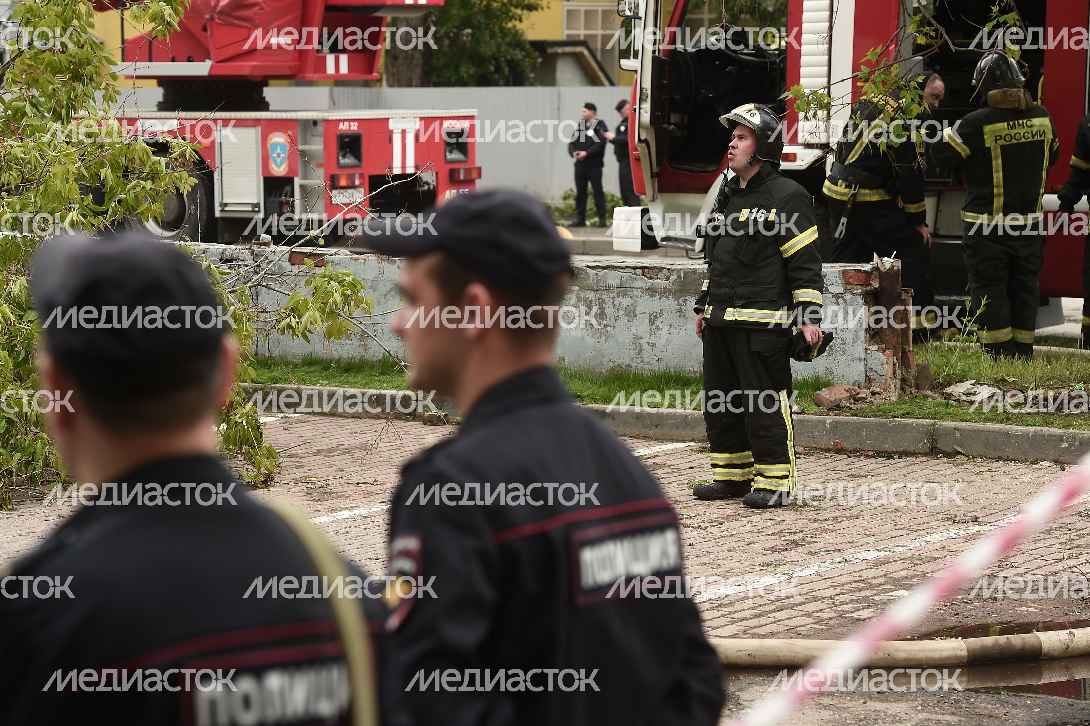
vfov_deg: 11.2
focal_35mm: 122
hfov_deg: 16.8
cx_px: 545
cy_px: 363
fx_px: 3692
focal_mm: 122
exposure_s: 1/320
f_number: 6.3
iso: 400
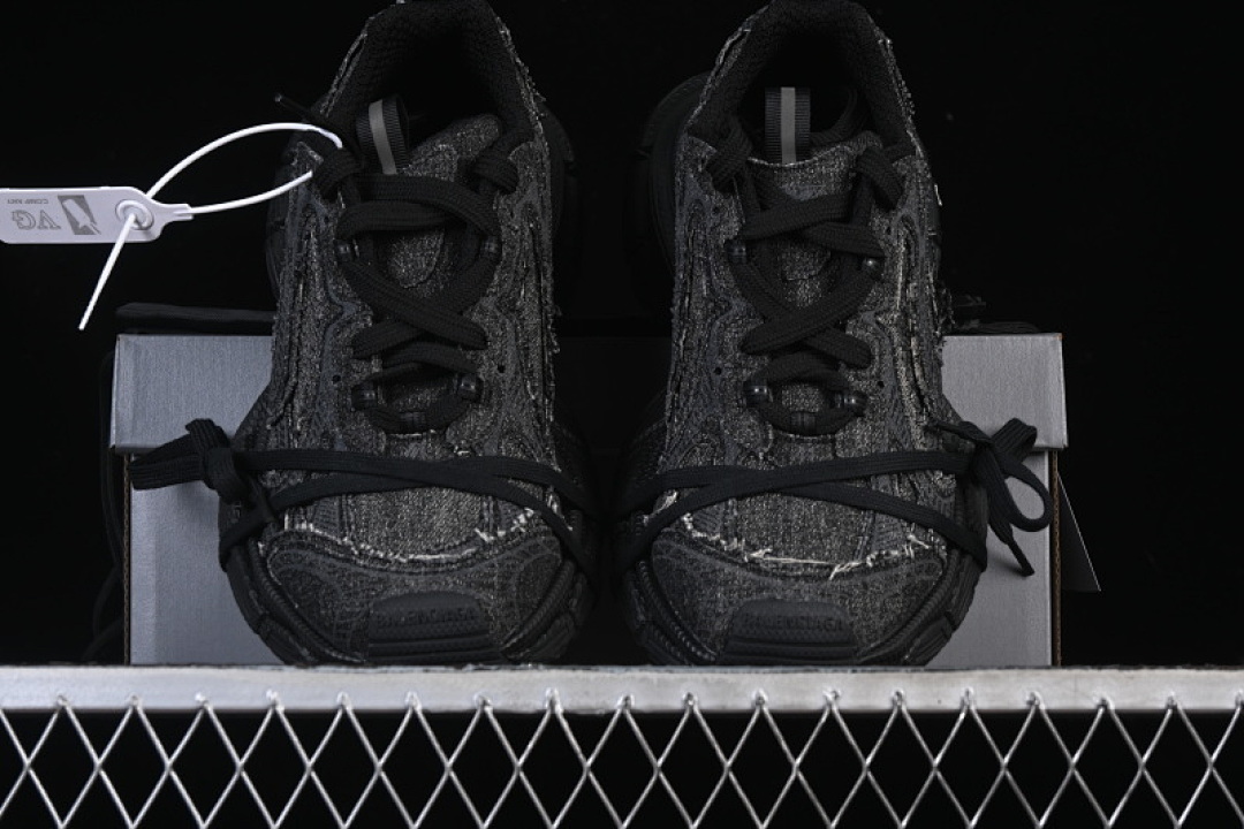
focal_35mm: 75
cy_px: 414
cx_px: 622
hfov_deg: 27.0
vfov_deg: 18.2
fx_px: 2591
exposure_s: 1/125
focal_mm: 50
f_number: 7.1
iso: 160
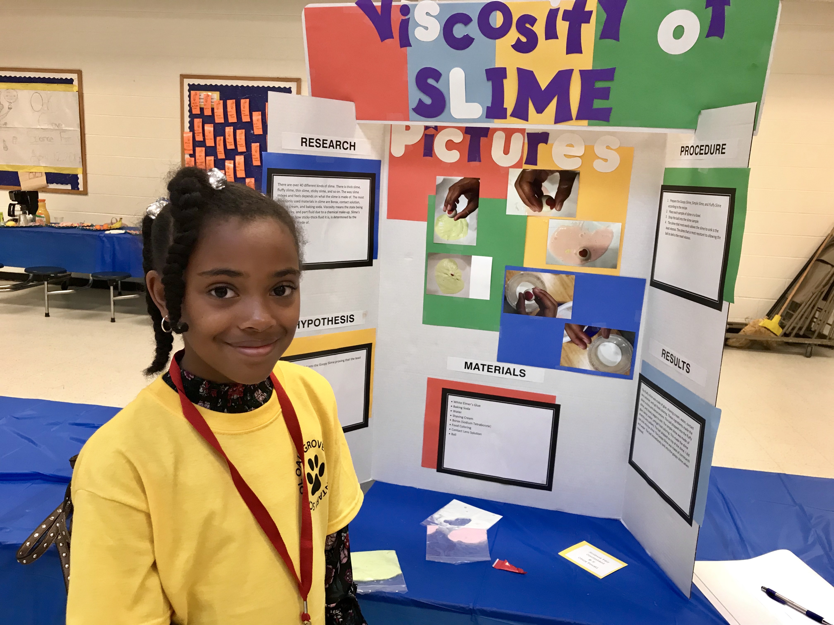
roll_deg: -2.4
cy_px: 312
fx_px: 675
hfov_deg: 63.4
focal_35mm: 28
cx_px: 417
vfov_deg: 49.7
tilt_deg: -11.9
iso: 40
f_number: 1.8
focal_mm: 3.99
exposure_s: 1/24
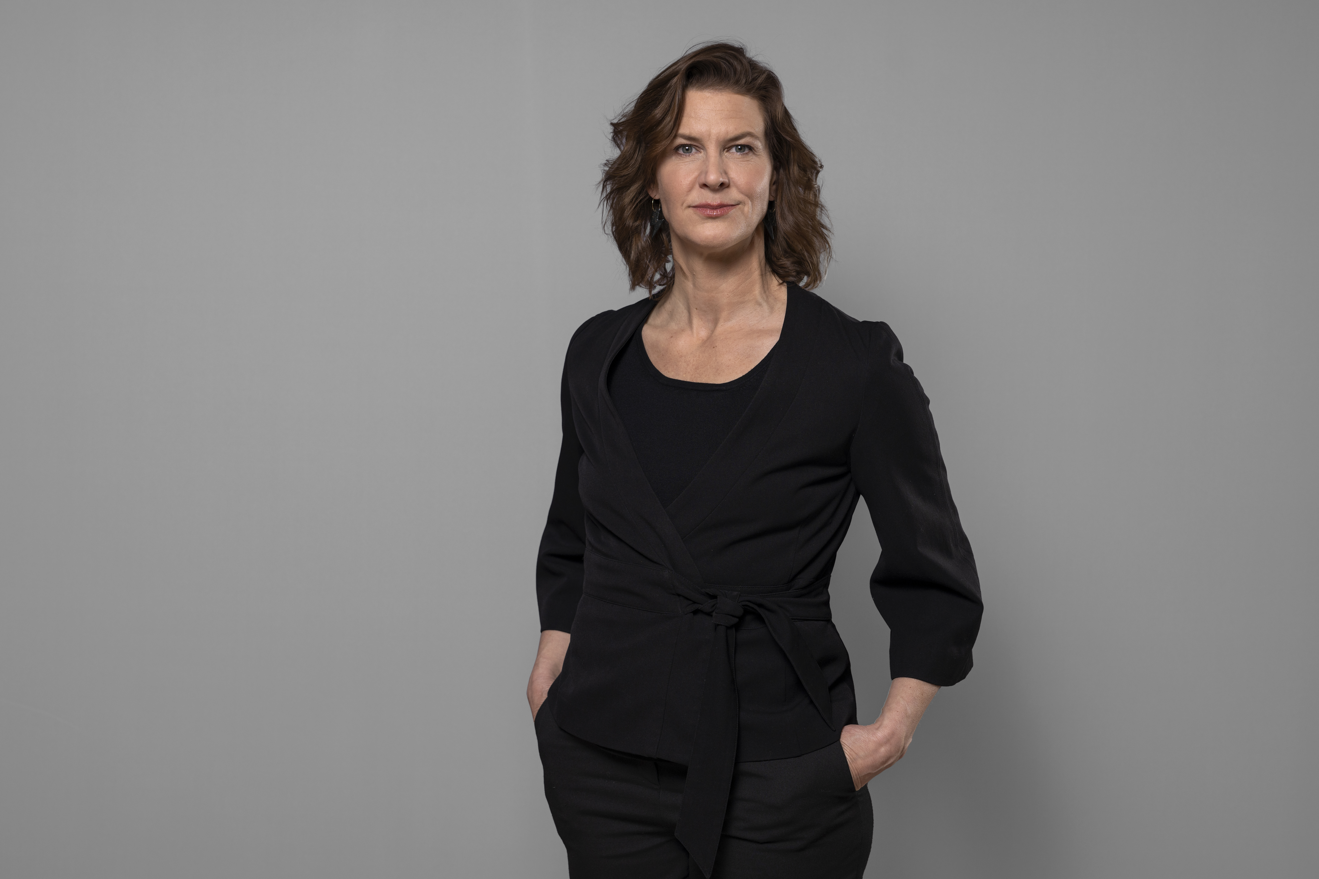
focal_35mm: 50
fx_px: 1832
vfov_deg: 27.0
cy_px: 440
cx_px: 660
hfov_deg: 39.6
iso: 125
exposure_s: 1/200
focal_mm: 50
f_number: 4
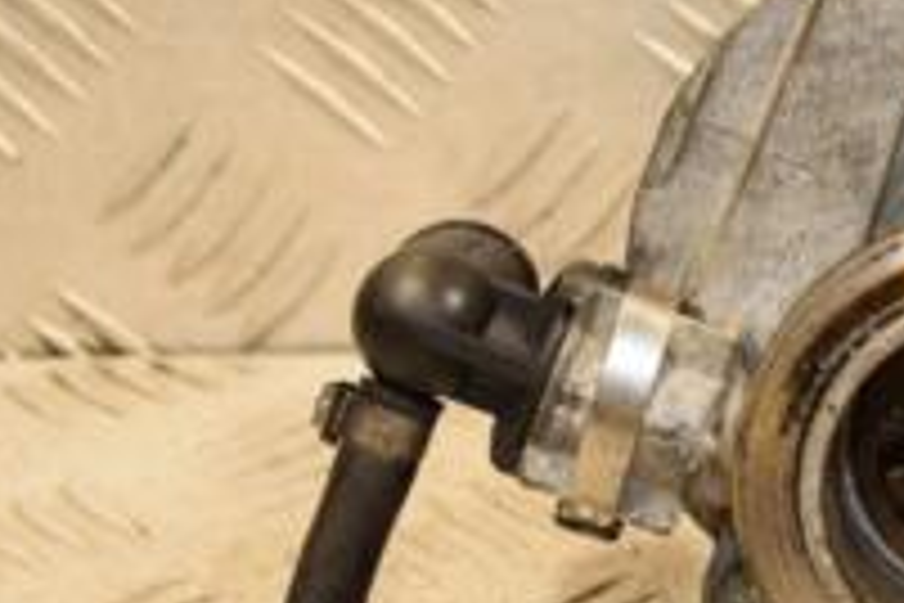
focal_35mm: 134
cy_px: 441
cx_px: 1084
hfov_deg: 14.8
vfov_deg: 10.2
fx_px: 3365
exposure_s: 1/200
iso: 800
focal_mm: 30
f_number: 5.6
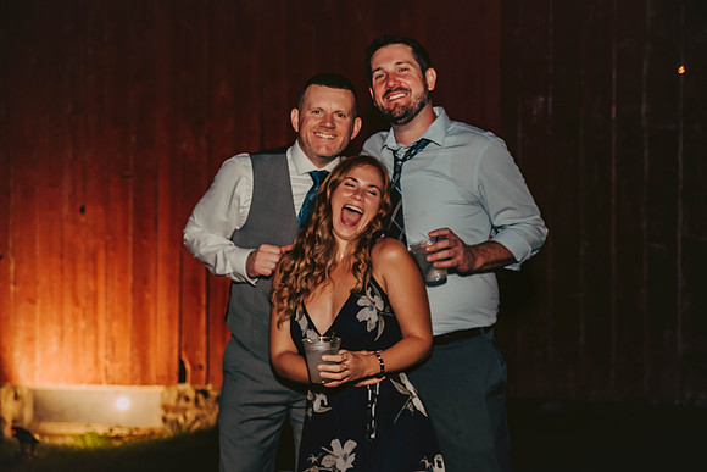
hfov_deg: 41.1
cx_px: 354
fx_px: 943
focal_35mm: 48
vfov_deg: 28.1
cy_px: 236
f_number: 2.8
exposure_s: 1/125
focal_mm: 48
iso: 1250
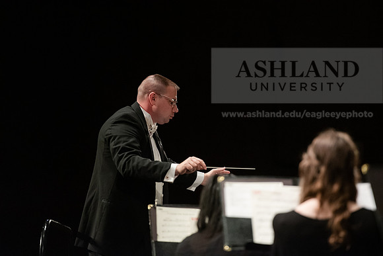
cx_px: 192
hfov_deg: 10.3
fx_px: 2128
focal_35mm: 200
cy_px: 128
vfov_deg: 6.9
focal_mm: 200
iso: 5000
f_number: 3.2
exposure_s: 1/250
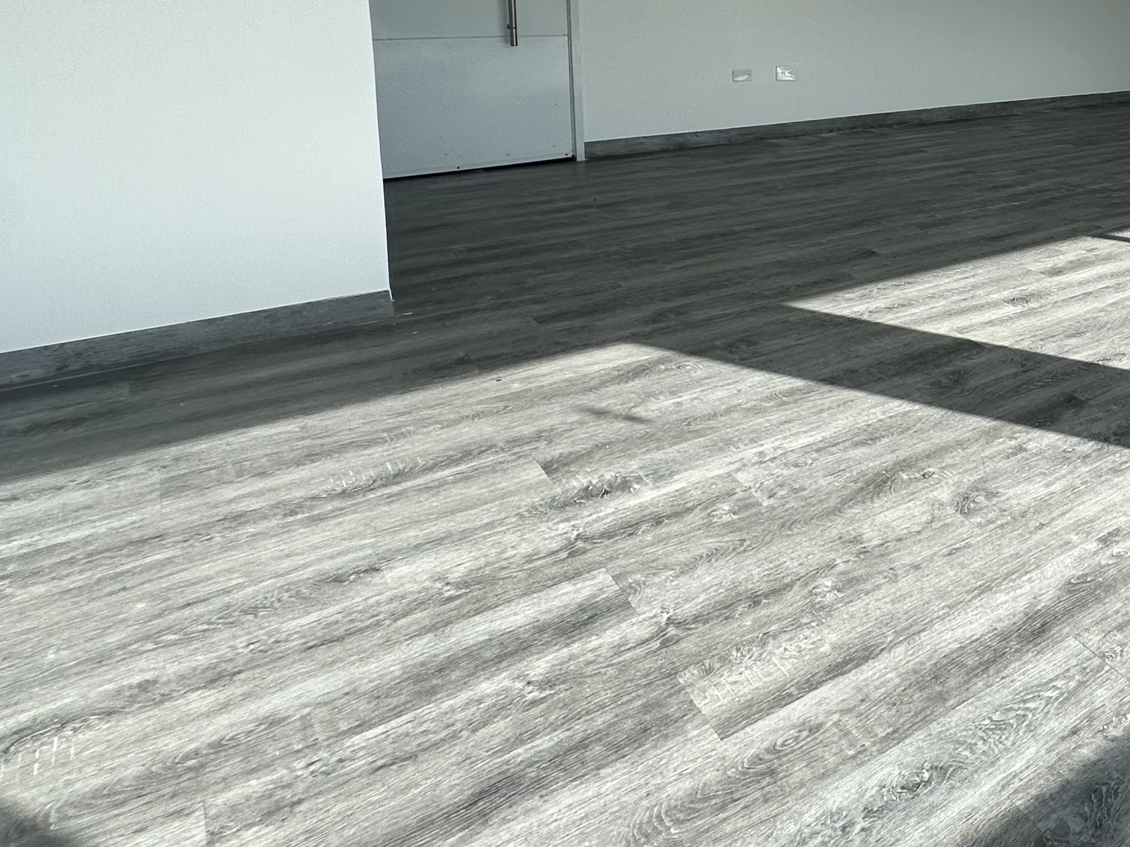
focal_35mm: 30
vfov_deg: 43.5
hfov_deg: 49.9
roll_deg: -3.2
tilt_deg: -6.2
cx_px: 1106
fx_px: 979
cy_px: 115
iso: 40
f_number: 2.2
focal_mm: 2.22
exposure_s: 1/310
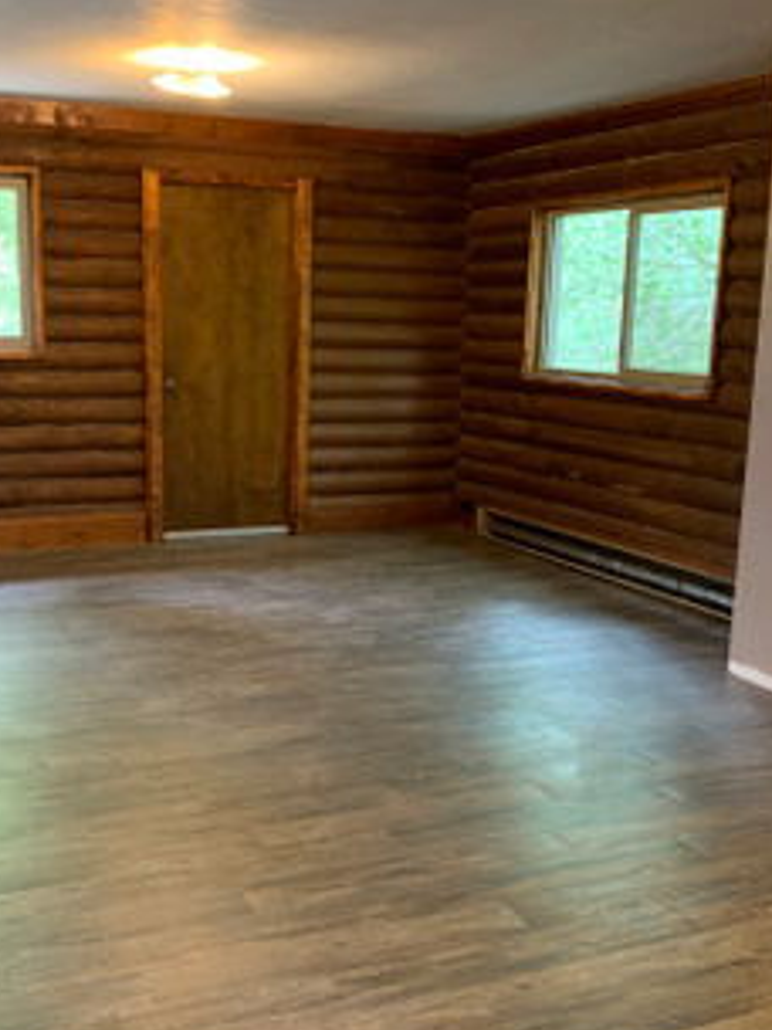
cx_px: 312
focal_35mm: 41
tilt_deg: -13.2
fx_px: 1219
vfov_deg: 45.6
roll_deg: -0.7
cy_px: 590
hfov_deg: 35.0
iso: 400
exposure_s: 1/40
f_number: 1.8
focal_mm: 4.25
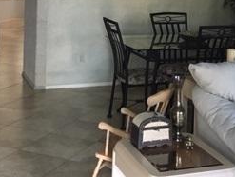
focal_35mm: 75
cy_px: -21
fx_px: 510
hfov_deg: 25.9
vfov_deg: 18.9
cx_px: 133
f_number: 2.2
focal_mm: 4.15
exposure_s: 1/20
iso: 200
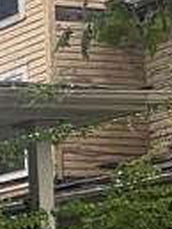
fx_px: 1263
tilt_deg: +7.5
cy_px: 197
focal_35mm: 191
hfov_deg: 6.5
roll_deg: -0.2
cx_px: -468
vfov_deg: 10.3
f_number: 1.78
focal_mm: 6.76
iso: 100
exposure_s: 1/1018
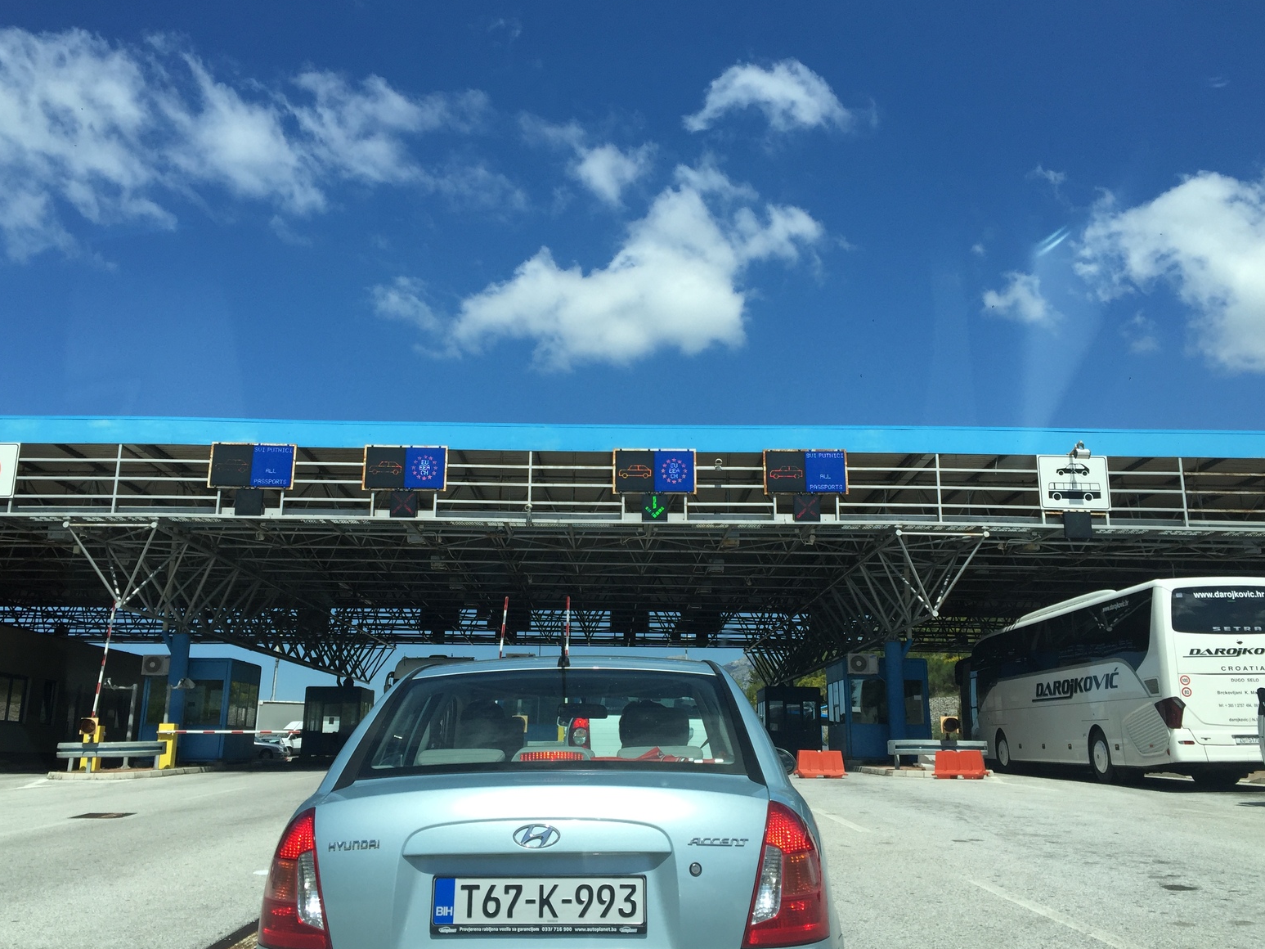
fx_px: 1096
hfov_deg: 60.0
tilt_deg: +14.6
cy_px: 479
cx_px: 618
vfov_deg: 46.8
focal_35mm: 30
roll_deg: -0.5
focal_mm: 4.15
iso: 32
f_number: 2.2
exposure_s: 1/1721
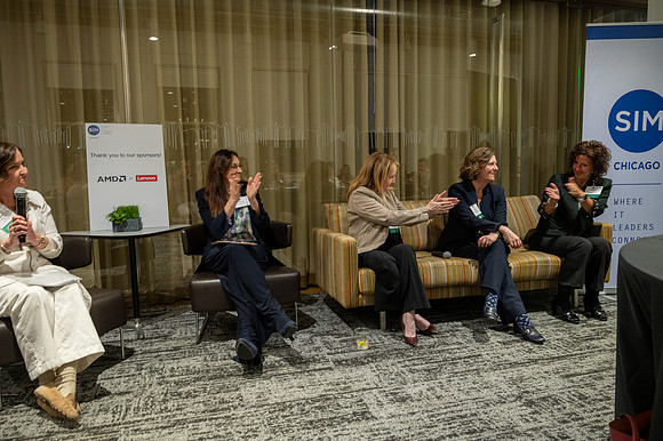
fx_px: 457
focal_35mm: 25
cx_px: 325
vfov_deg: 51.6
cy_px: 221
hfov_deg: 71.9
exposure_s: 1/50
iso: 1600
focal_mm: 24
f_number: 4
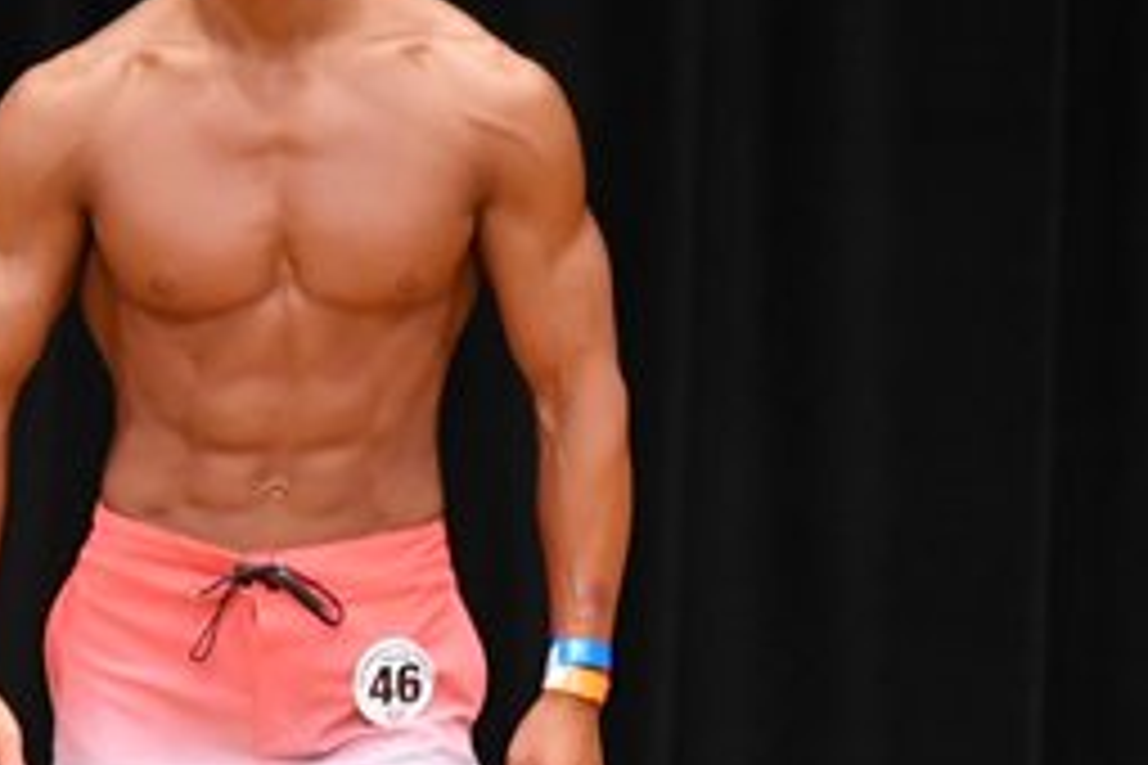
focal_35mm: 865
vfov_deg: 1.6
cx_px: 376
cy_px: 657
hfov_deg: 2.4
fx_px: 27582
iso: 4000
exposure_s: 1/400
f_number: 5.6
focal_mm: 190
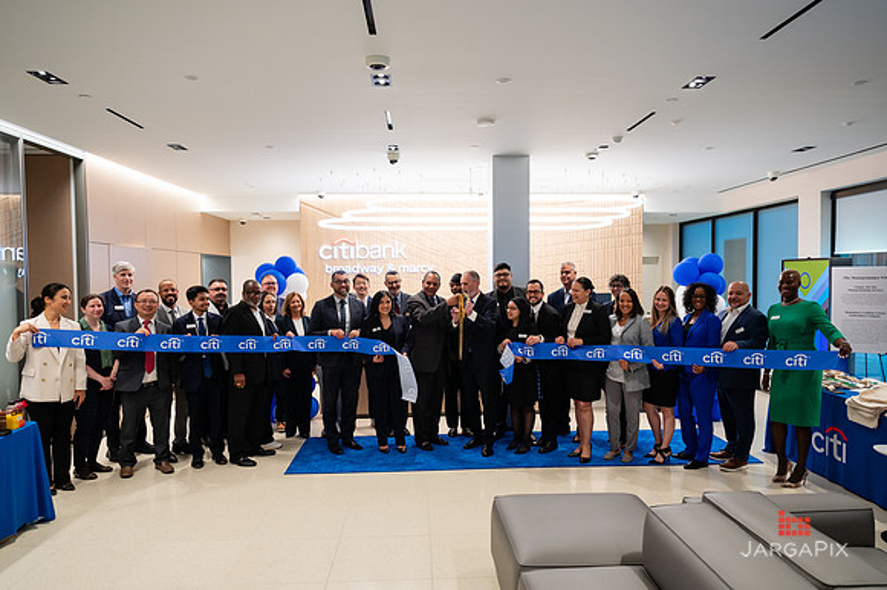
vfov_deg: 52.2
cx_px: 444
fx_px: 602
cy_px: 295
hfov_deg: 72.7
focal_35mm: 24
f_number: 4
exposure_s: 1/160
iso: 400
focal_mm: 24
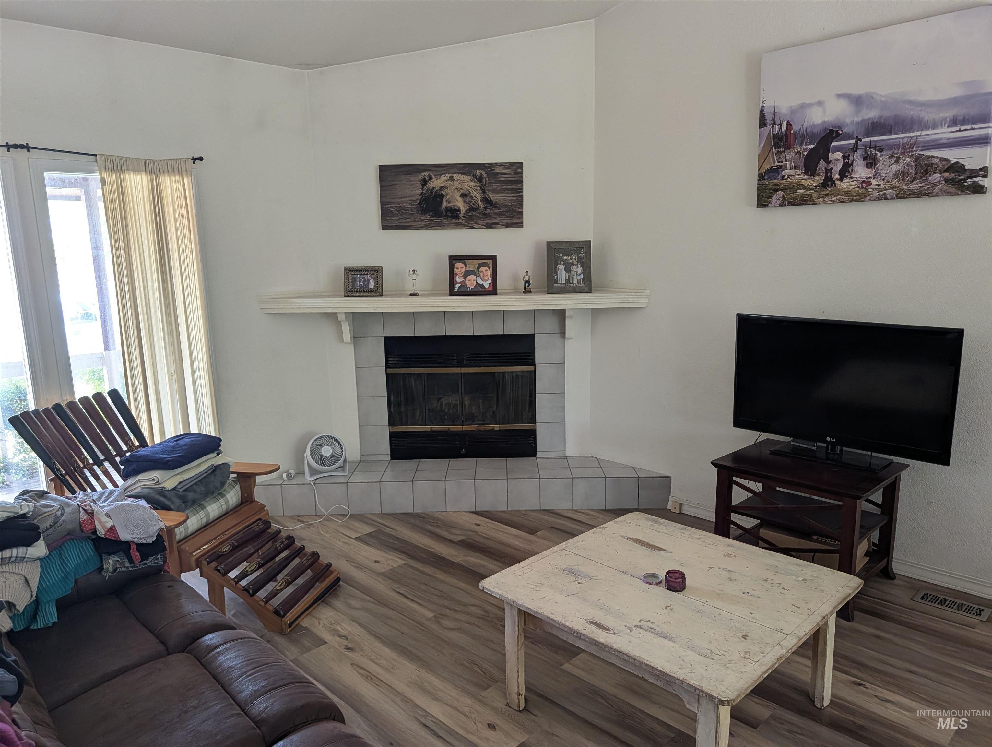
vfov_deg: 56.9
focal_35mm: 24
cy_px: 374
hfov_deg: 71.5
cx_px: 496
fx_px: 689
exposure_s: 1/357
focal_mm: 6.9
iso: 617
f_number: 1.68
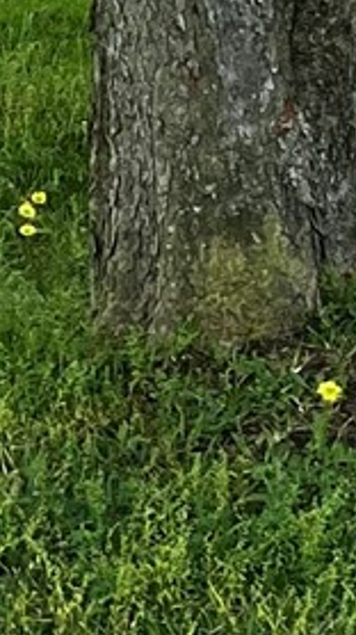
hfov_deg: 5.3
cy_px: 64
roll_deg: +5.8
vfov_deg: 10.3
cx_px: -904
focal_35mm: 209
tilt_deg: -7.7
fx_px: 3514
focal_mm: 5.1
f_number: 1.6
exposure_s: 1/951
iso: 50
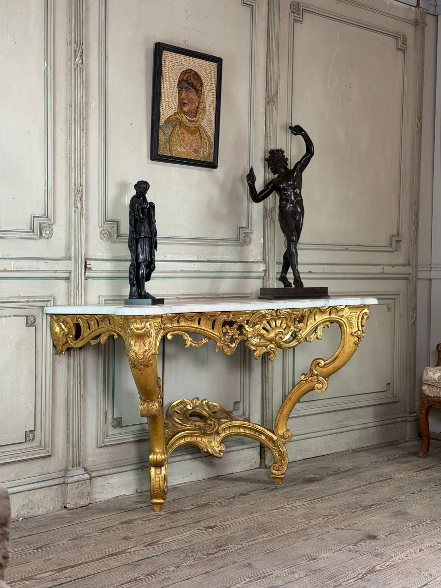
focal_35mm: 48
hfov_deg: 30.3
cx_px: 220
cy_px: 294
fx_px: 815
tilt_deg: -2.0
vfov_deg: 39.7
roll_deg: -0.6
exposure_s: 1/50
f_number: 1.78
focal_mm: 6.76
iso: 125
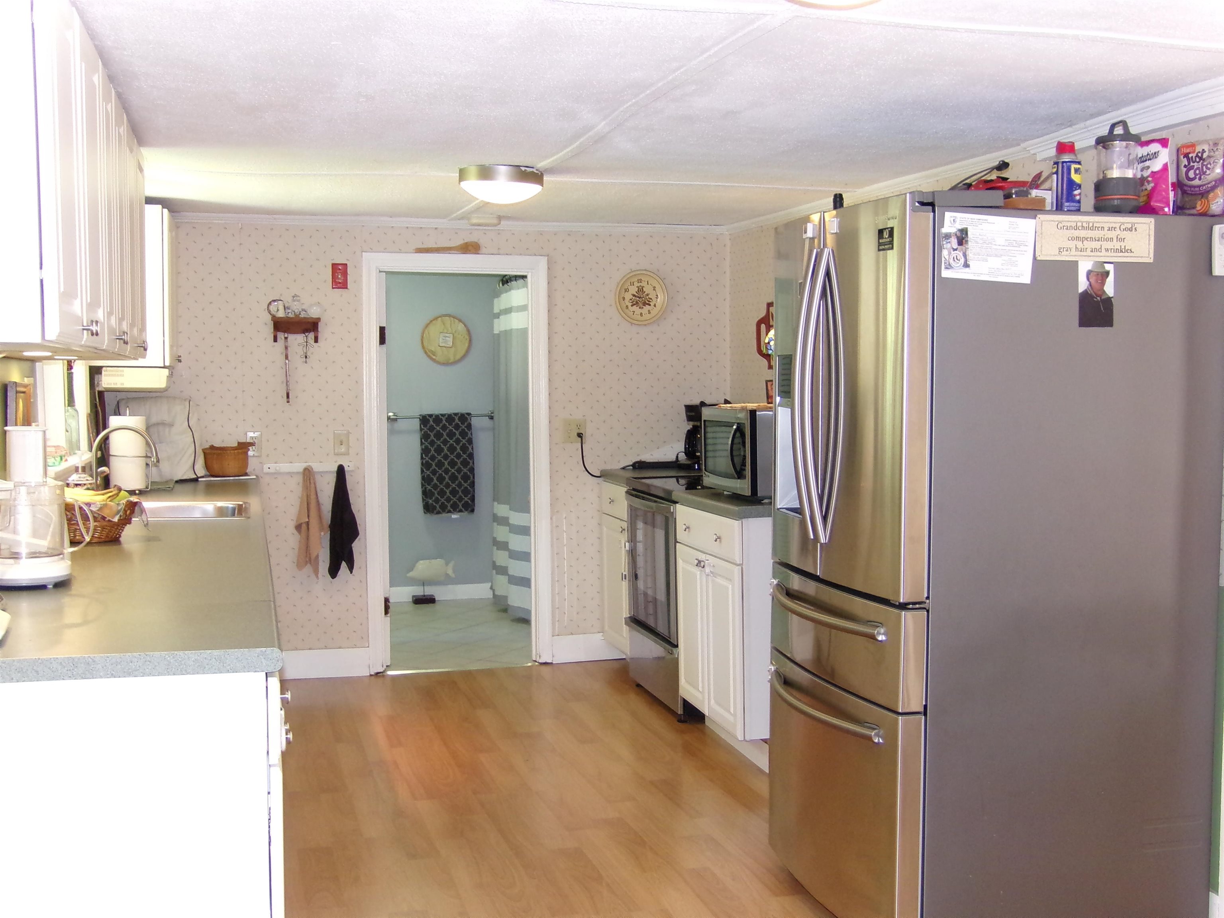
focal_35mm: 41
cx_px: 612
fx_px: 1450
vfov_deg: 35.1
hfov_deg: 45.8
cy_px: 459
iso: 200
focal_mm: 7.2
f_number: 3.6
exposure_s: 1/25
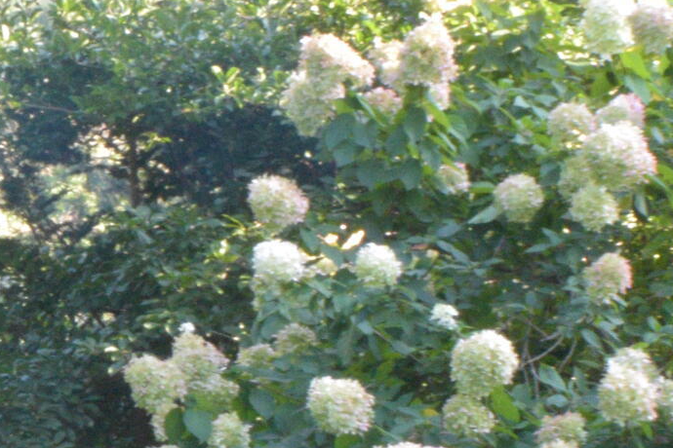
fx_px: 3293
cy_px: 363
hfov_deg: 11.3
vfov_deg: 7.8
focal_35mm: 176
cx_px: -244
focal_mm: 27
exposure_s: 1/25
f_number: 25
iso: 3200
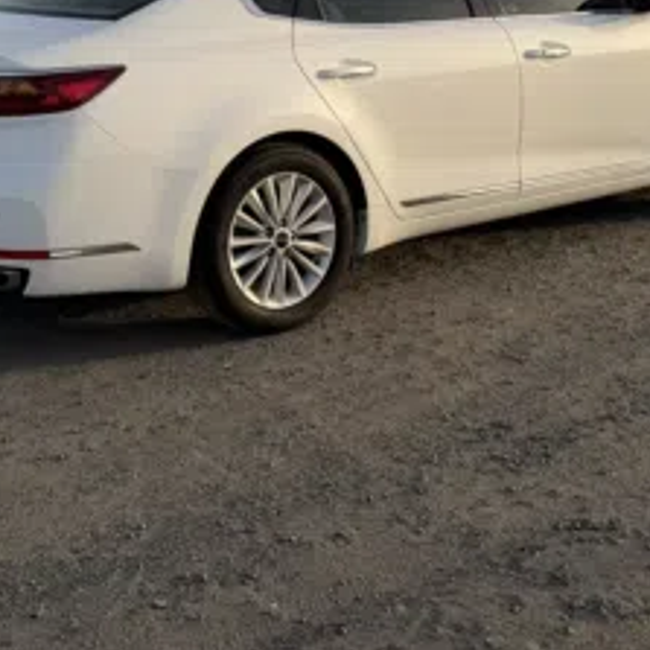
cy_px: -20
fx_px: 1296
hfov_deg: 28.0
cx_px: 233
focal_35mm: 61
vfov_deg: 26.5
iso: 80
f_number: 1.78
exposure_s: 1/2801
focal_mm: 6.76
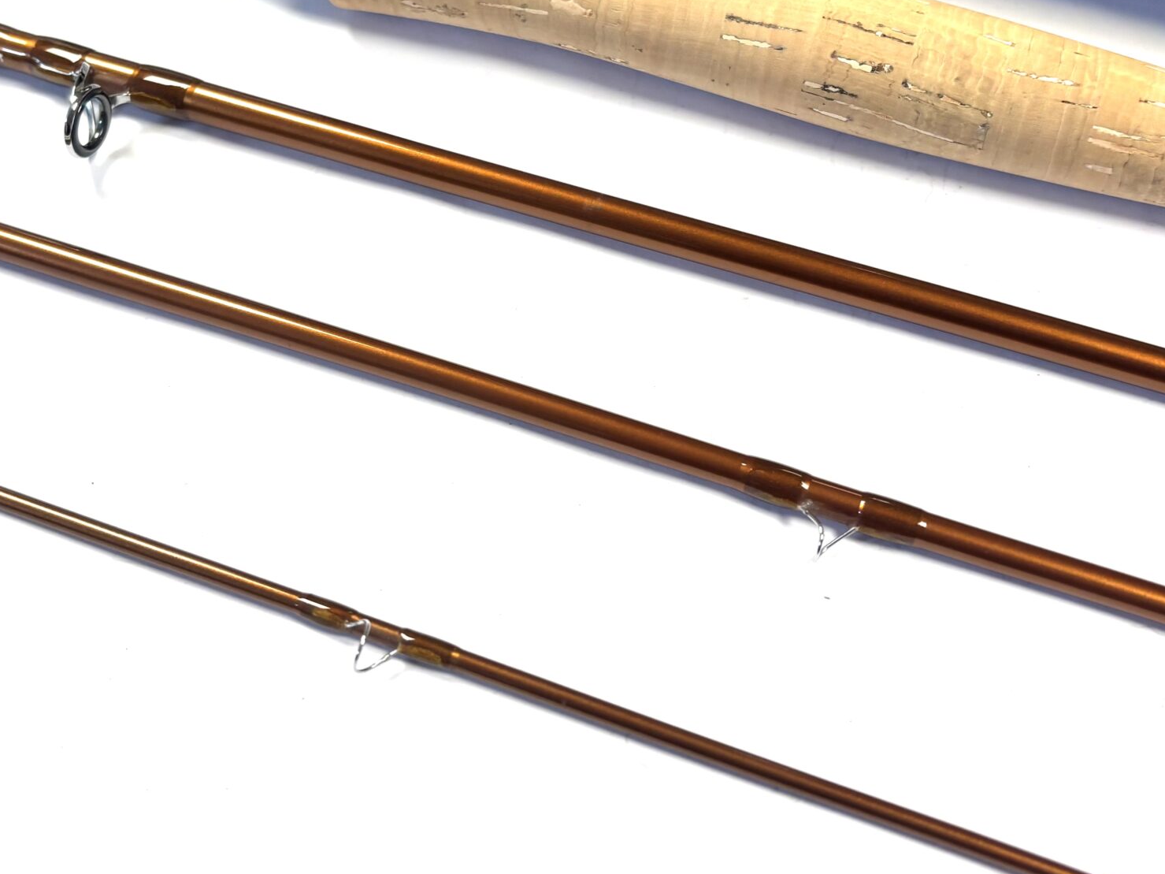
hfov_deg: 42.0
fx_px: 1514
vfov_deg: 31.9
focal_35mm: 45
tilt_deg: -52.7
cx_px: 523
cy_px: 280
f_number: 1.6
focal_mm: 5.96
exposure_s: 1/121
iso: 64
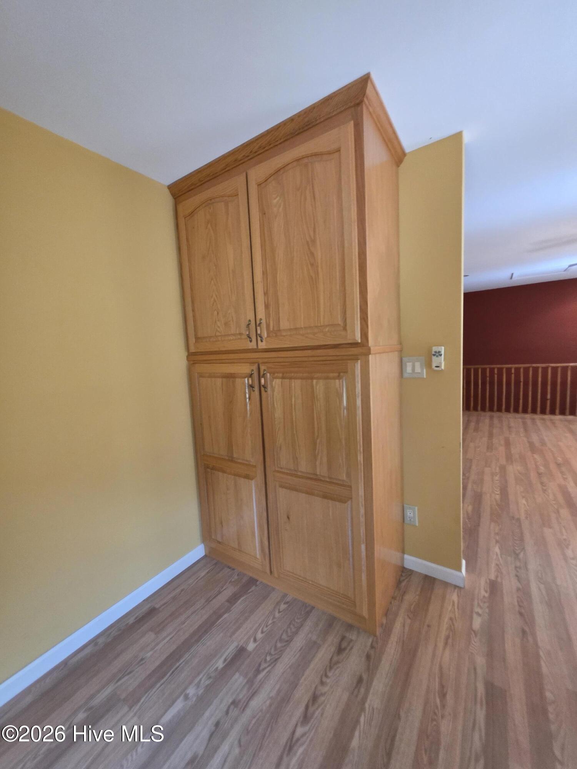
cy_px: 384
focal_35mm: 13
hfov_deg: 89.9
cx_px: 288
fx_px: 289
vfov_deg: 106.2
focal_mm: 2.2
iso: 320
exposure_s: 1/60
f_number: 1.9
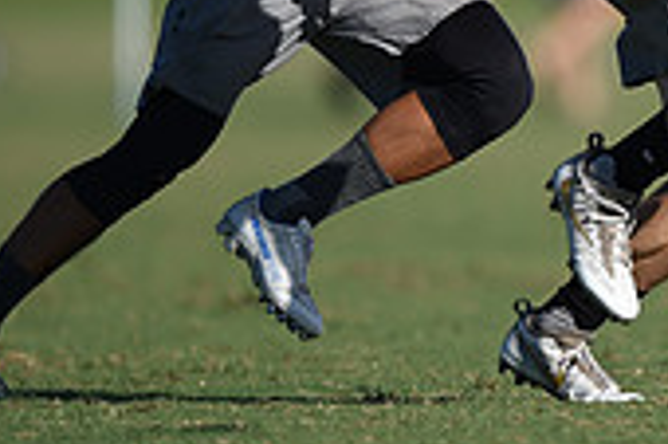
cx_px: 802
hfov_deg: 1.5
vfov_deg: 1.0
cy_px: -59
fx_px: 25229
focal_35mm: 1361
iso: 200
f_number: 2.8
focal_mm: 400
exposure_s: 1/6400
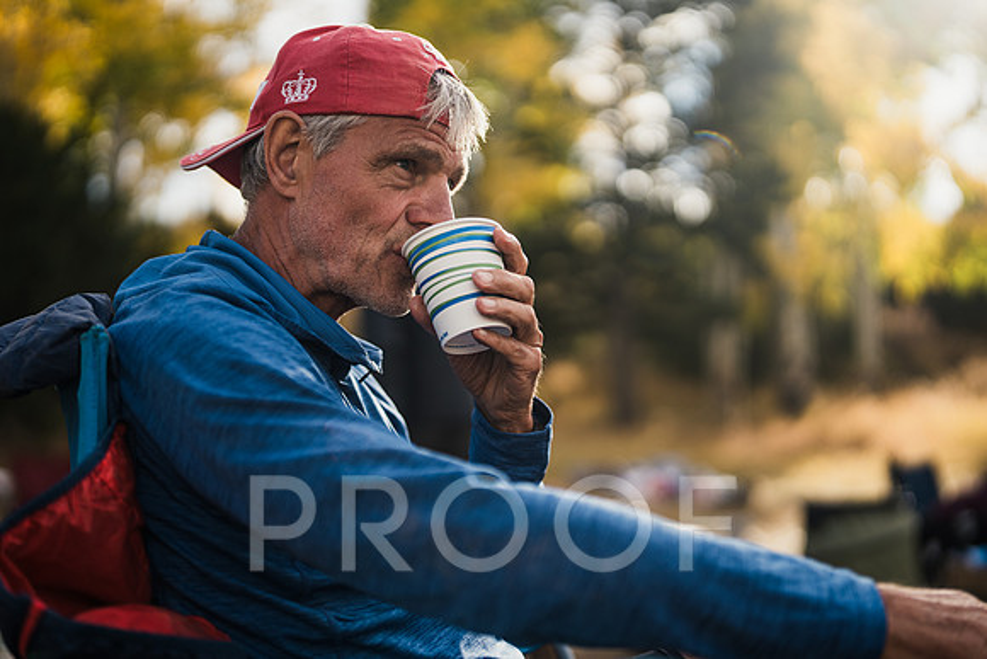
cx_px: 494
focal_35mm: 50
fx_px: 1371
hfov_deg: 39.6
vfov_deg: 27.0
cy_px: 330
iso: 160
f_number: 1.6
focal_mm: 50
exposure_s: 1/4000
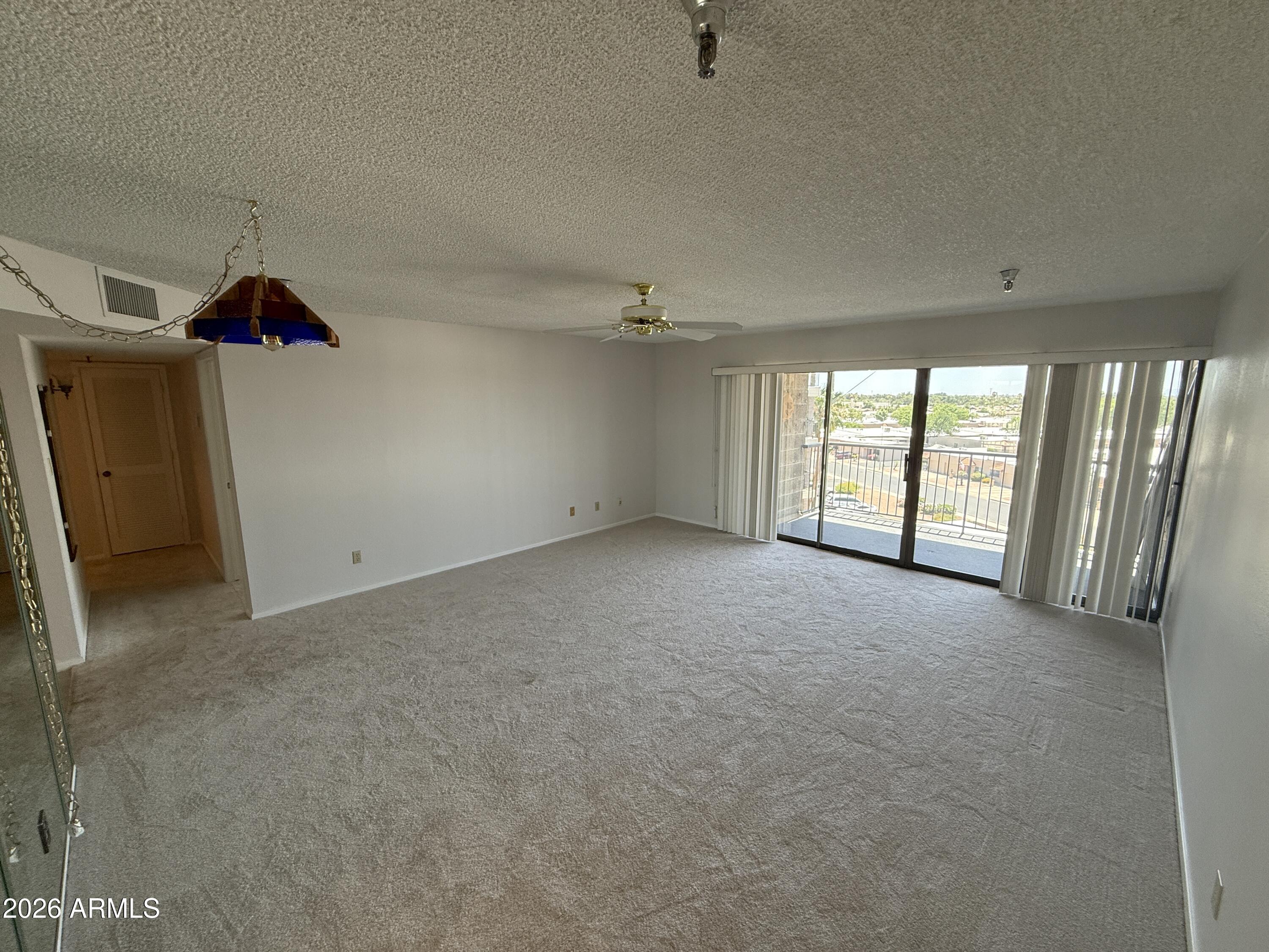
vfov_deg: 85.7
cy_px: 476
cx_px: 634
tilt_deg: -8.5
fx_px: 513
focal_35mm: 14
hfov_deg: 102.1
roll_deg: -0.2
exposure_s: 1/120
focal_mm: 2.22
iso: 125
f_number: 2.2
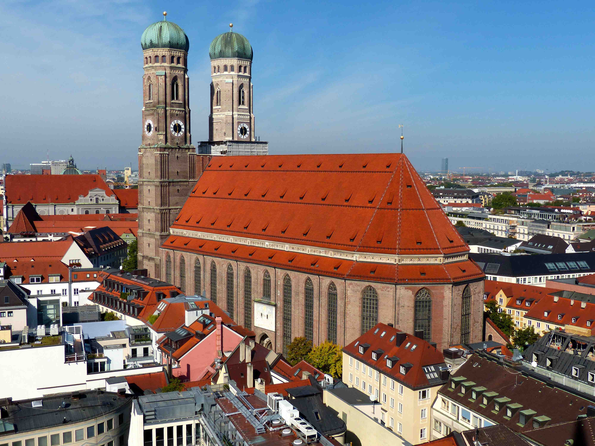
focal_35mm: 38
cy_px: 223
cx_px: 298
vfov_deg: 37.7
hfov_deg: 49.0
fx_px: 653
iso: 100
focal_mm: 6.6
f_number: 4
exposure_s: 1/1600
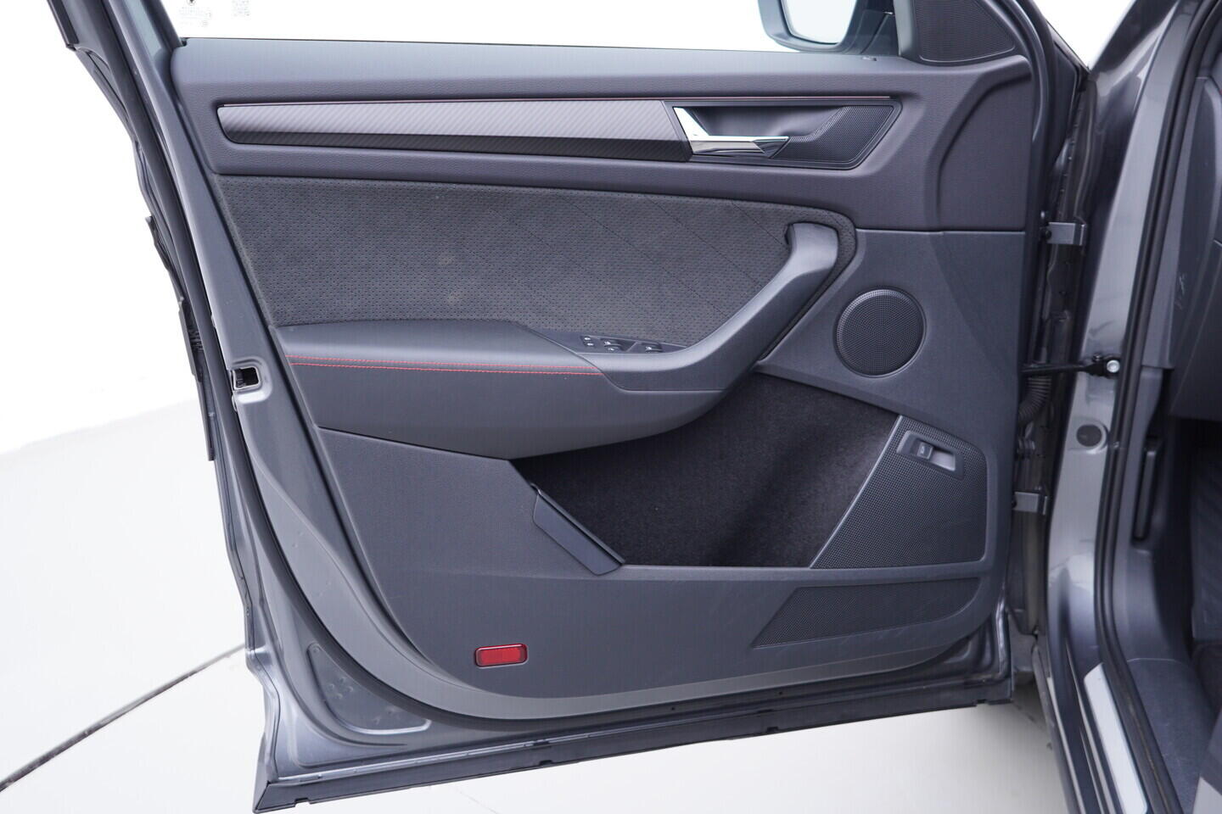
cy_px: 407
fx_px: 1222
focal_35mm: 36
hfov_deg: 53.1
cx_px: 611
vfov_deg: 36.9
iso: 160
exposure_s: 1/40
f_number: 2.8
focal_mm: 24
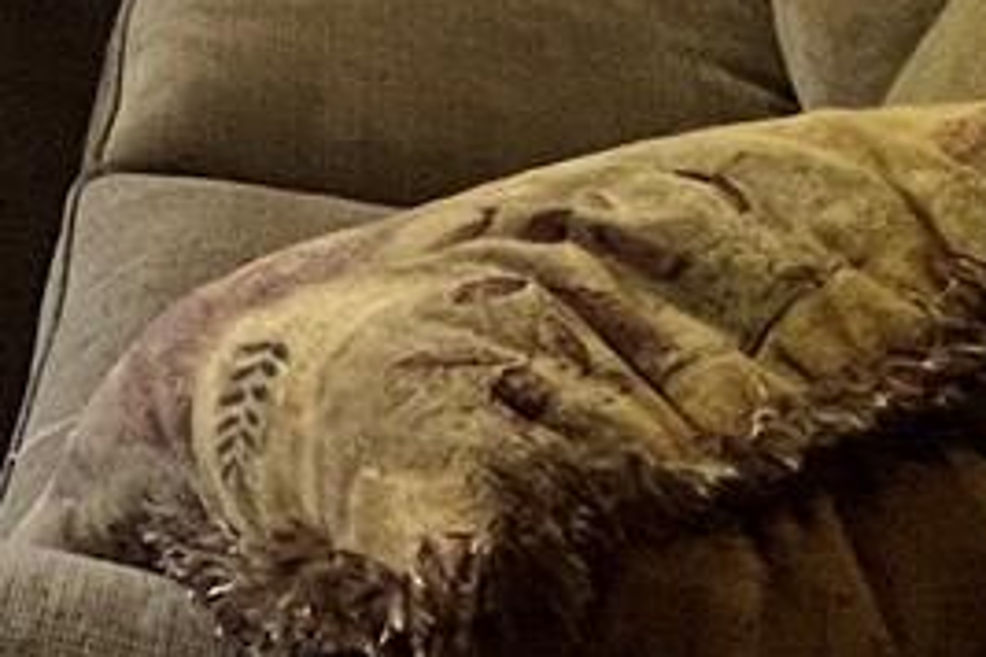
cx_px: -443
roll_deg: -1.1
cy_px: -893
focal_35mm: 81
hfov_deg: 21.5
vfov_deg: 13.0
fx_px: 2218
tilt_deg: -5.9
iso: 320
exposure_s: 1/60
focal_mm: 1.57
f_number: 1.8
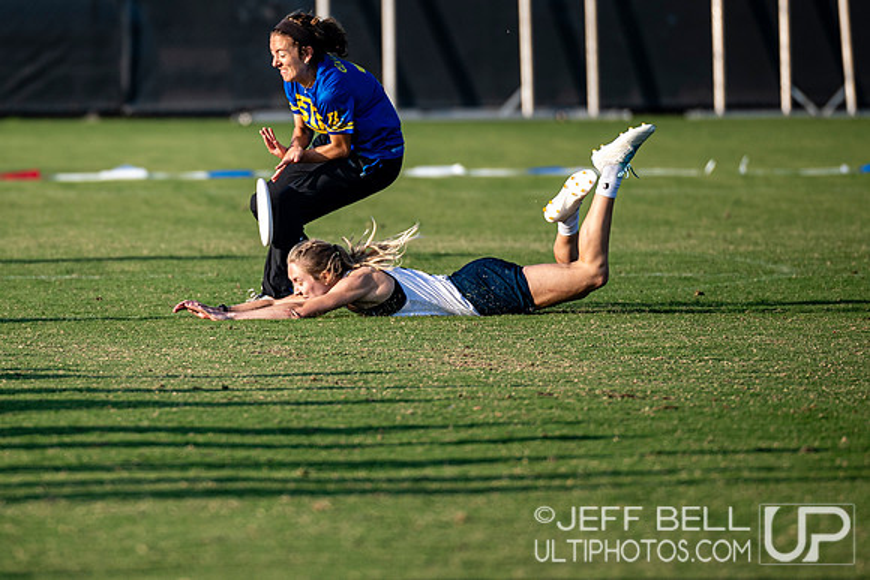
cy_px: 217
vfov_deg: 2.4
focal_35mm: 585
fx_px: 14140
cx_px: 253
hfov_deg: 3.5
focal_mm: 300
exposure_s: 1/1600
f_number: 3.2
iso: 220
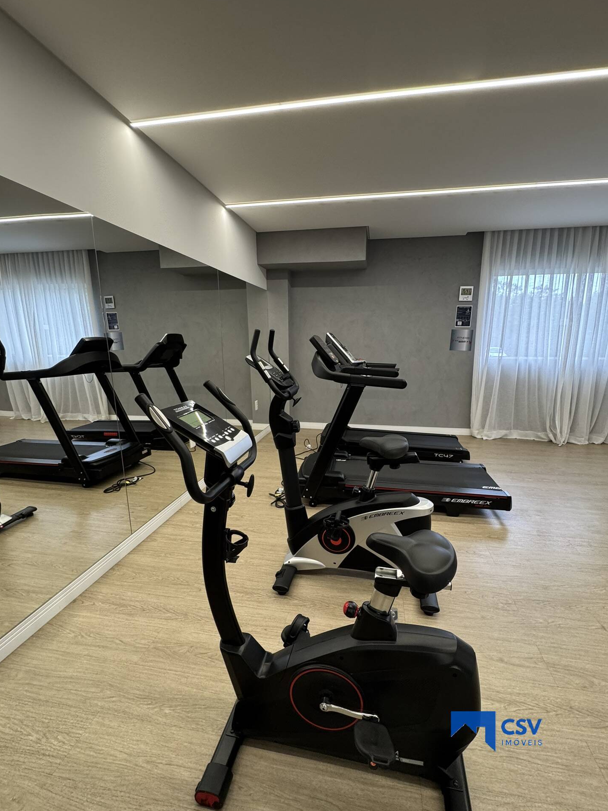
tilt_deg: -11.5
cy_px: 415
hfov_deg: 81.7
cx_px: 316
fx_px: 351
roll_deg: +1.2
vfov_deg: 98.1
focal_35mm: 15
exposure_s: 1/60
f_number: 2.2
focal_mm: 2.22
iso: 160
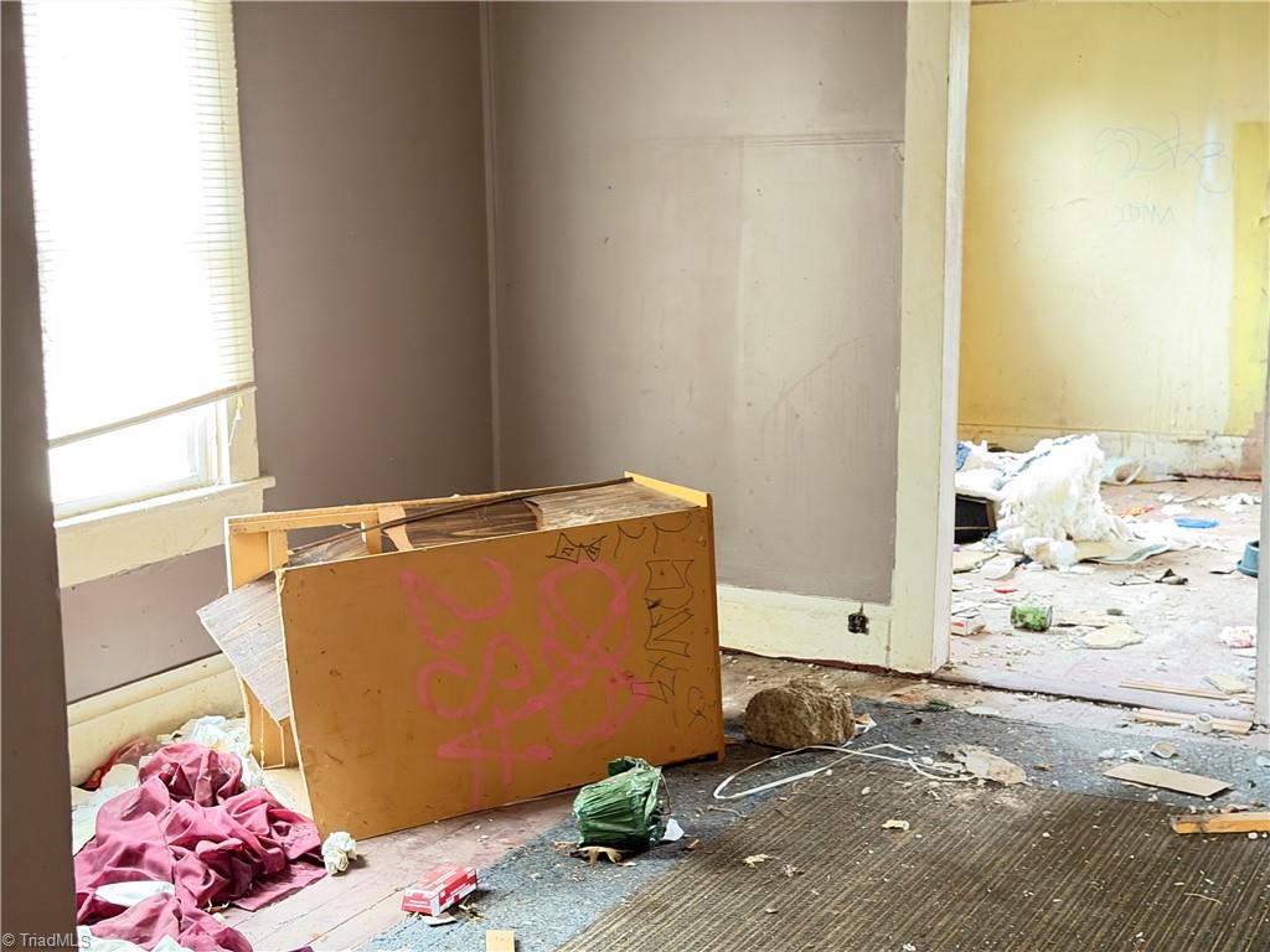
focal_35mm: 48
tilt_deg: -8.3
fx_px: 1761
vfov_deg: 30.3
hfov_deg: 39.7
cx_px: 635
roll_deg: +1.9
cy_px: 476
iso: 1000
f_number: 1.78
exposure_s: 1/15
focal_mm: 6.76
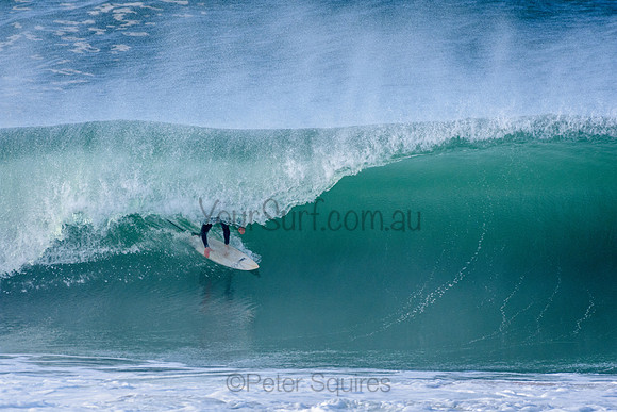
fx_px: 12857
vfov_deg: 1.8
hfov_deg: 2.7
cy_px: 206
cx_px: 308
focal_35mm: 750
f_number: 5.6
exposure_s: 1/2000
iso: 640
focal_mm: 500
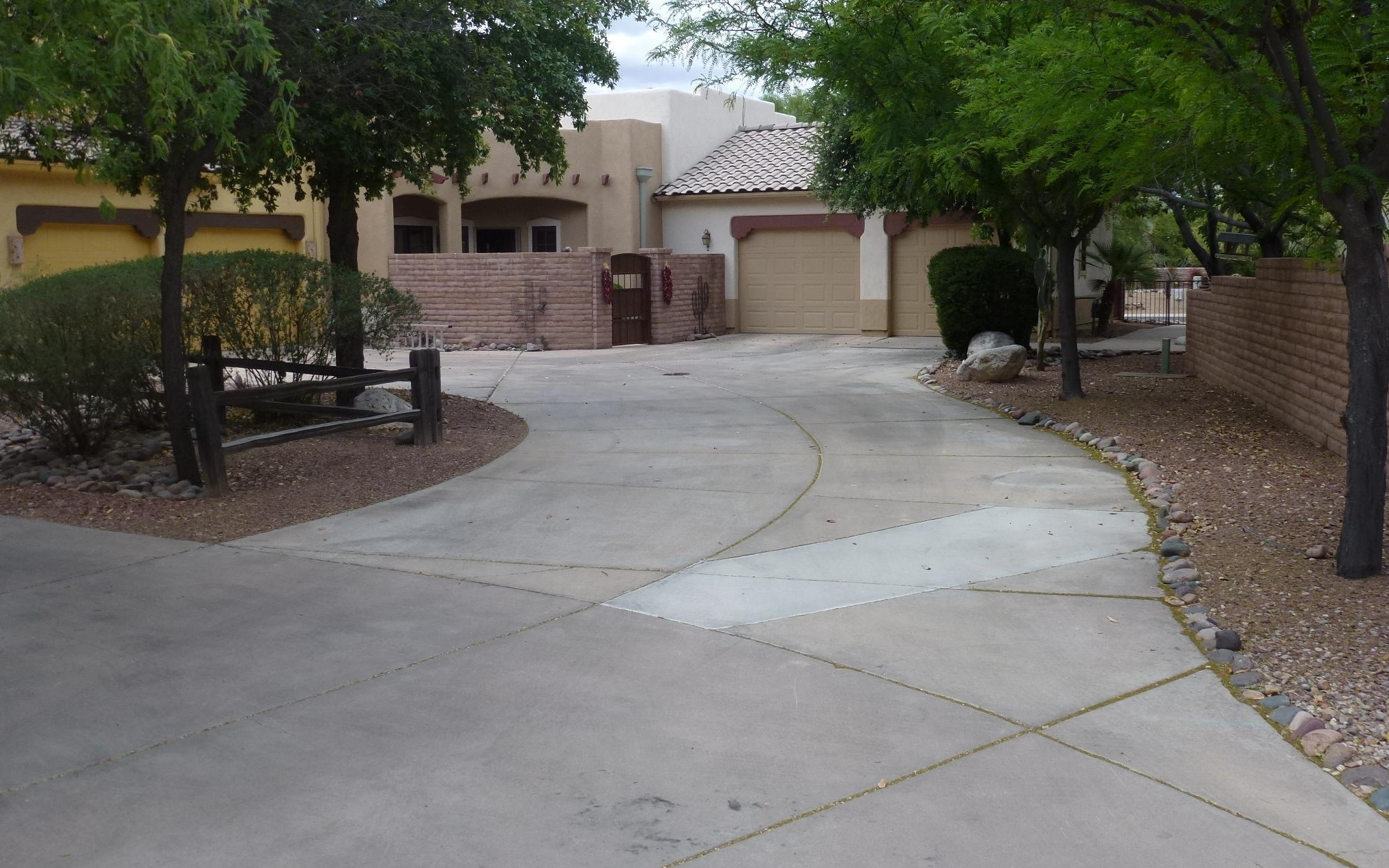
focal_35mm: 32
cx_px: 691
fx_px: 1211
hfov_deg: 59.7
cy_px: 388
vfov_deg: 39.4
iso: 100
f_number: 3.5
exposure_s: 1/800
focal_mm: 5.4
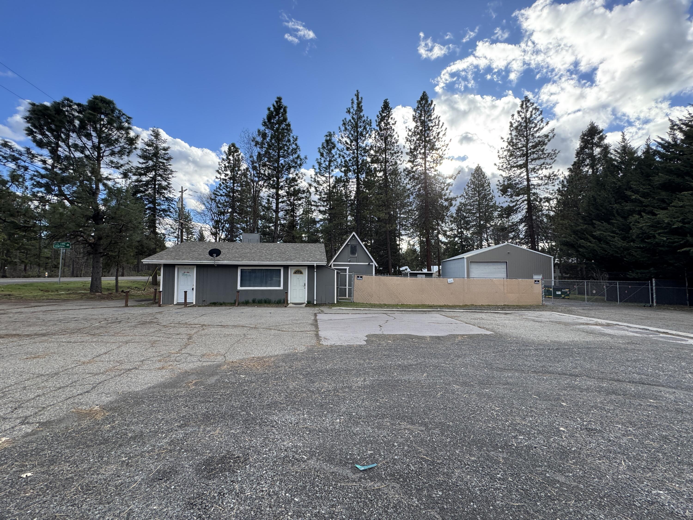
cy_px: 260
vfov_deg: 85.7
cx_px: 346
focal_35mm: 14
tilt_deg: +2.6
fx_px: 280
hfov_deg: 102.1
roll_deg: -0.6
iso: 40
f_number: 2.2
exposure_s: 1/397
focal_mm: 2.22
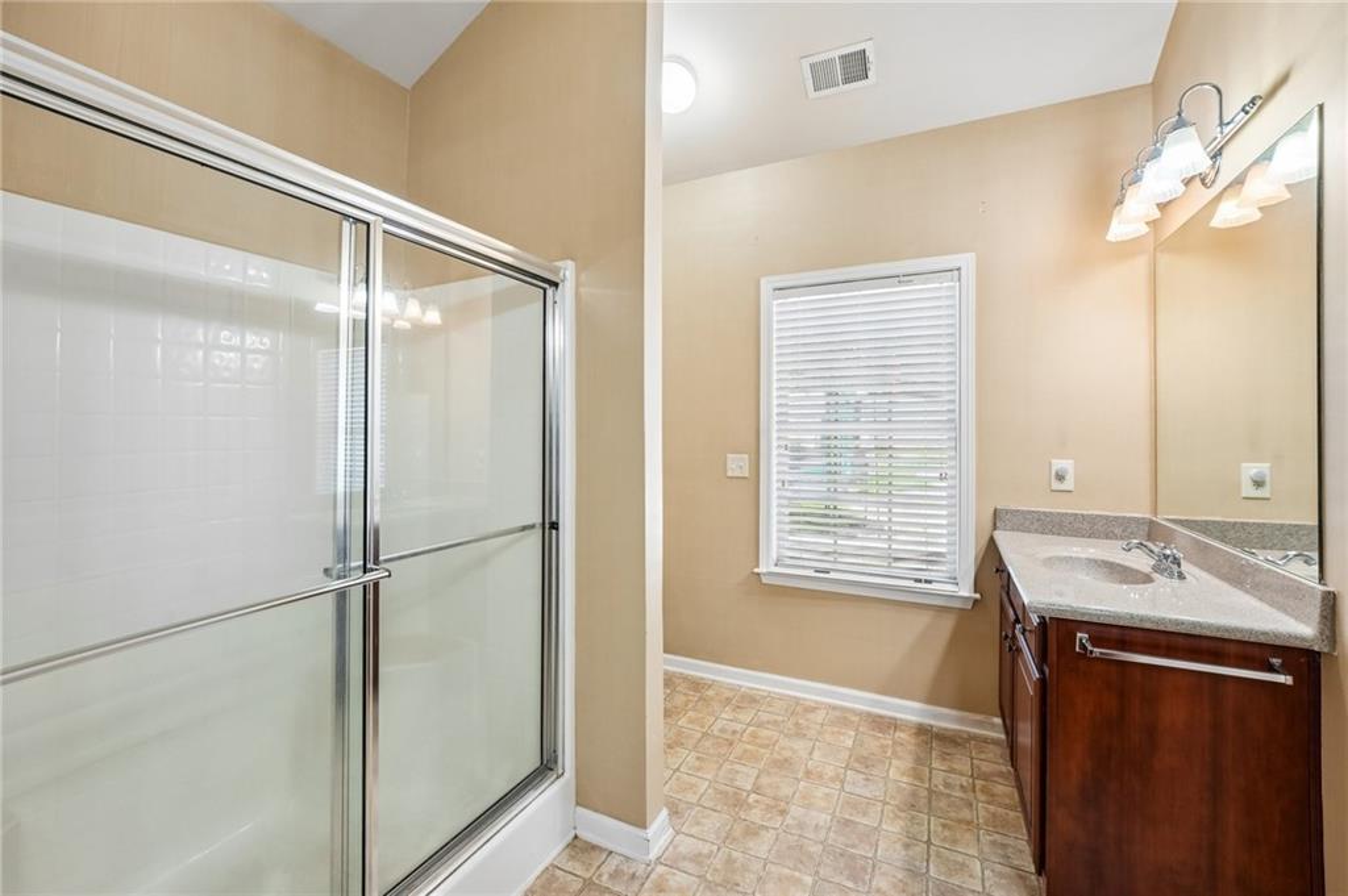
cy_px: 448
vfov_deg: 81.1
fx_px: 524
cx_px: 674
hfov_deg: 104.3
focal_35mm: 14
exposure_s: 1/10
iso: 320
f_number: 8
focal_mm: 14
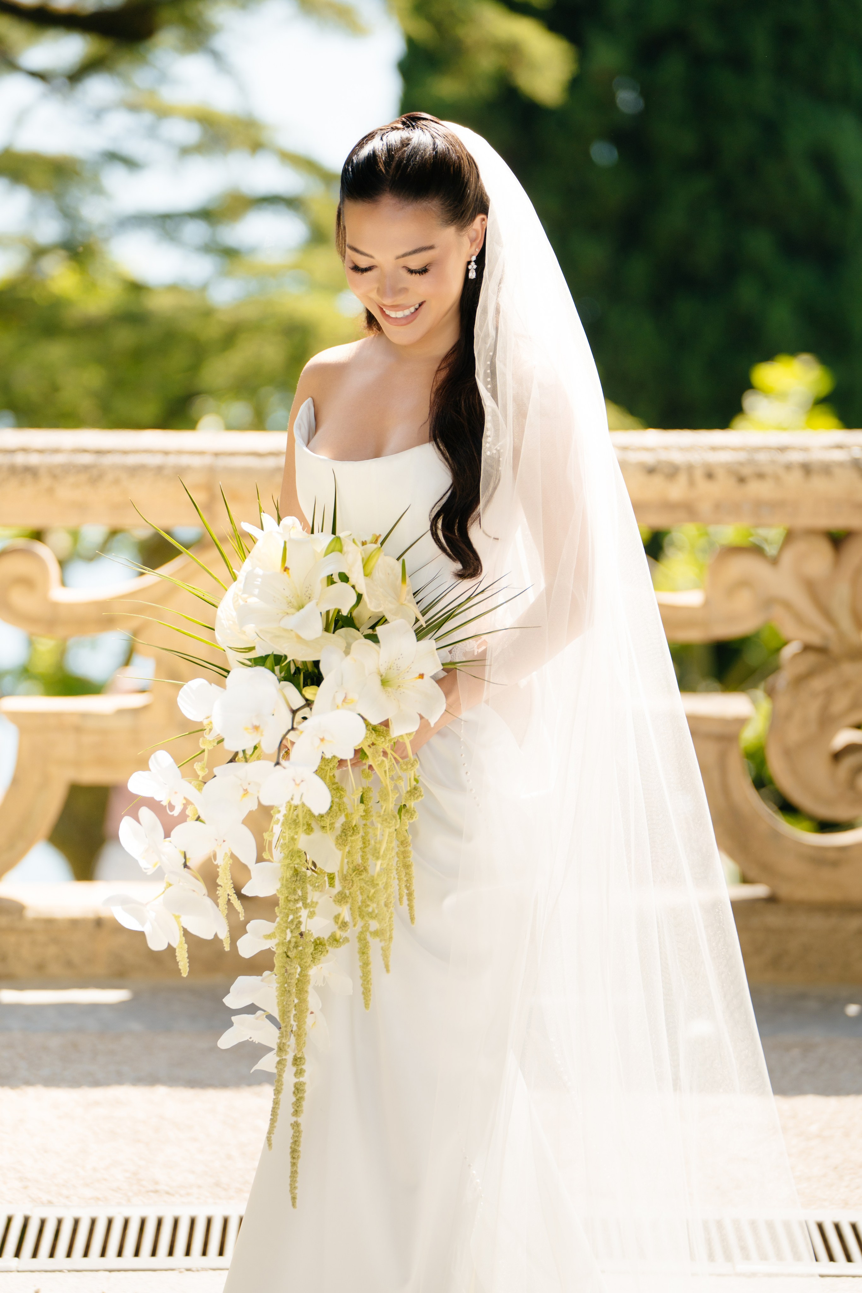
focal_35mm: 115
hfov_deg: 11.9
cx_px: 431
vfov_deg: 17.8
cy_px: 646
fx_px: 4130
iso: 200
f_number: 2.8
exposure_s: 1/1000
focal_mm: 115
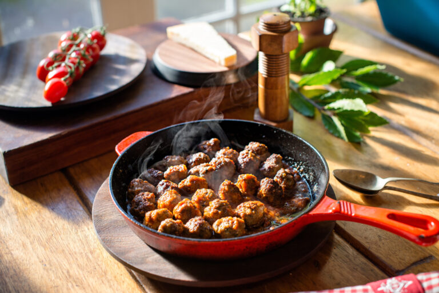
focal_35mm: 50
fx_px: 610
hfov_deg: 39.6
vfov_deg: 27.0
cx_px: 220
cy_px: 146
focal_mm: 50
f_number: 3.5
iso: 320
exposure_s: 1/400
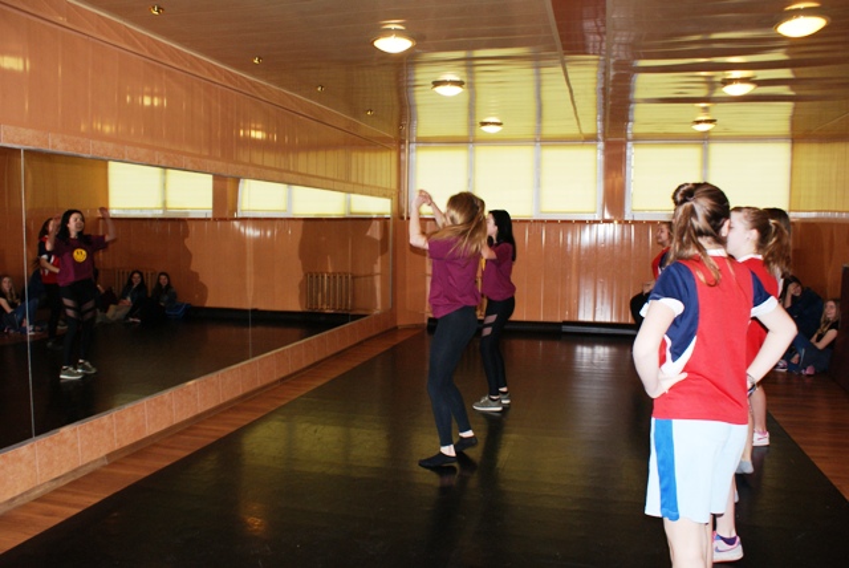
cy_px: 284
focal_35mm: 30
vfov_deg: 43.7
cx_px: 424
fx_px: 708
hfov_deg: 61.9
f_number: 5.6
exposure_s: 1/60
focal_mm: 20
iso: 400
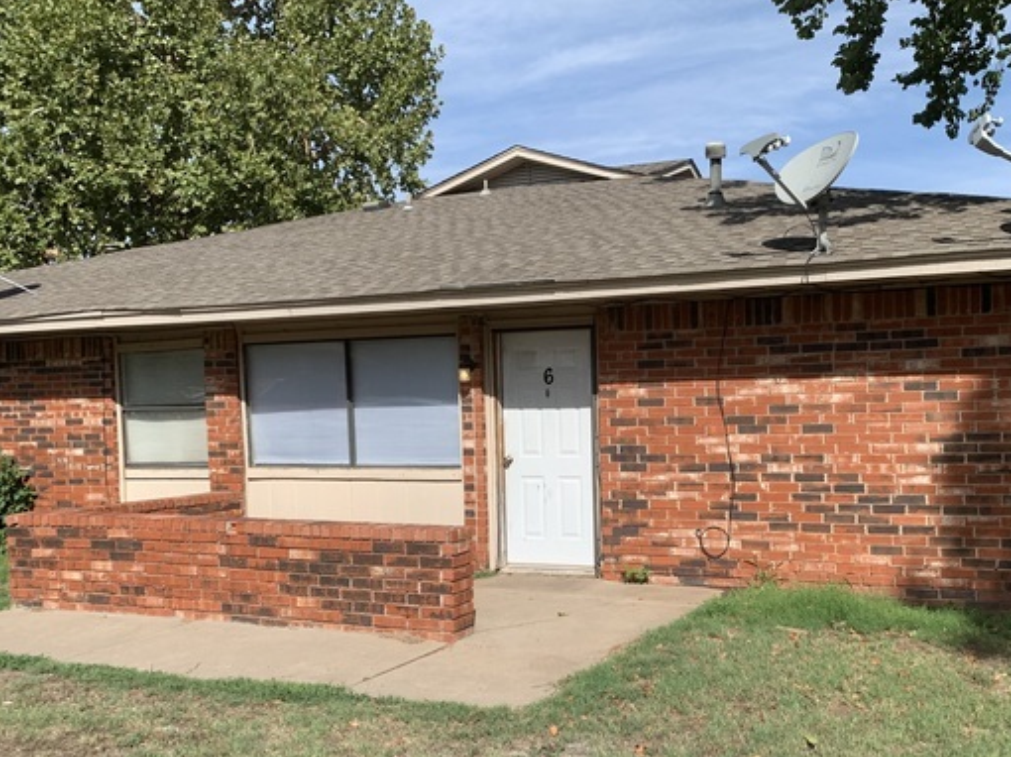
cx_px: 659
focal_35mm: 34
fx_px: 993
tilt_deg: -1.3
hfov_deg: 53.1
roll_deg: +1.4
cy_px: 430
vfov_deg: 41.7
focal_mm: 4.25
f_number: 1.8
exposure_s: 1/2364
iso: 25
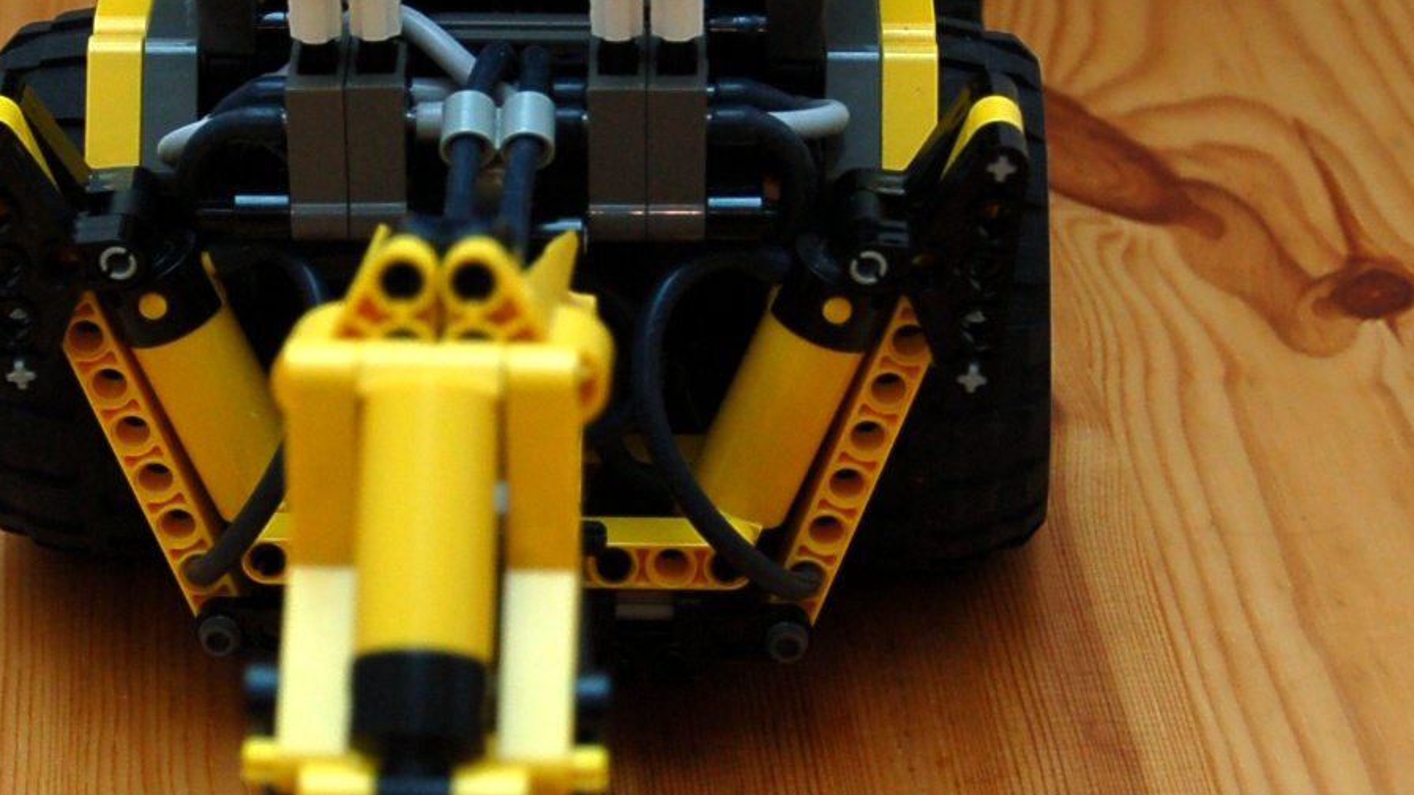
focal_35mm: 138
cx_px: 436
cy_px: 424
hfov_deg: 15.5
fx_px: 5186
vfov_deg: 8.8
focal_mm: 35
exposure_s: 1/60
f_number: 4.5
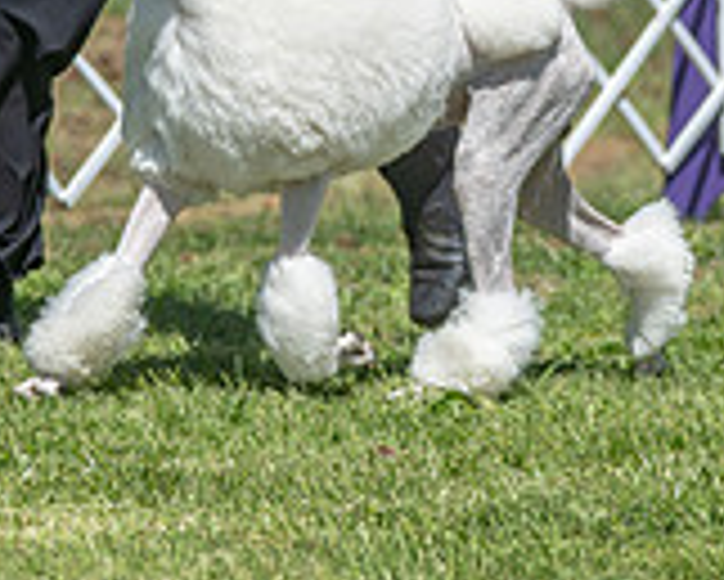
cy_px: -56
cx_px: 297
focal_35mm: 508
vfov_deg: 3.0
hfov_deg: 3.8
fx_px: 10892
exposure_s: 1/1000
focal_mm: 150
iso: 125
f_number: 4
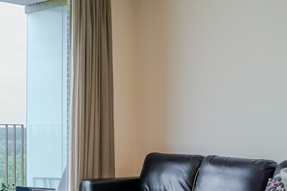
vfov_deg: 17.4
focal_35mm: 78
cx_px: 163
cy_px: 140
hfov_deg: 26.0
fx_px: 622
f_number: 11
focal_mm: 16
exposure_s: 1/100
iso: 250
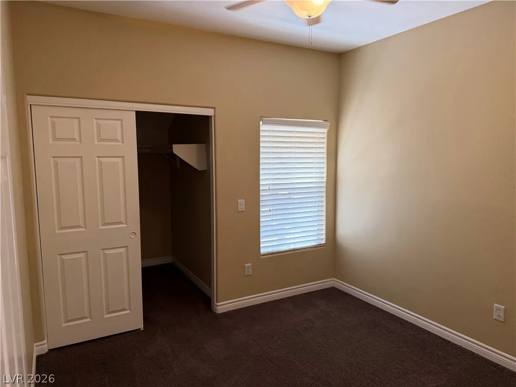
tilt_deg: -6.4
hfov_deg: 71.6
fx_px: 358
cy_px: 194
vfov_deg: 56.8
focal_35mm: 24
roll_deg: +0.4
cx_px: 258
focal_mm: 6.76
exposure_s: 1/120
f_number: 1.78
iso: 250
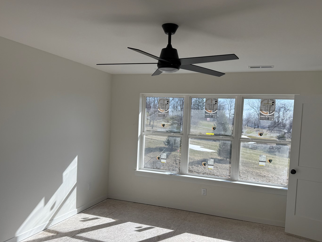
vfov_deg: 49.7
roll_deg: -3.1
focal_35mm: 28
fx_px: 261
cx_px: 170
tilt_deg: -2.2
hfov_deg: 63.4
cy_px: 132
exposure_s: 1/2611
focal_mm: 6.76
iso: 80
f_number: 1.78
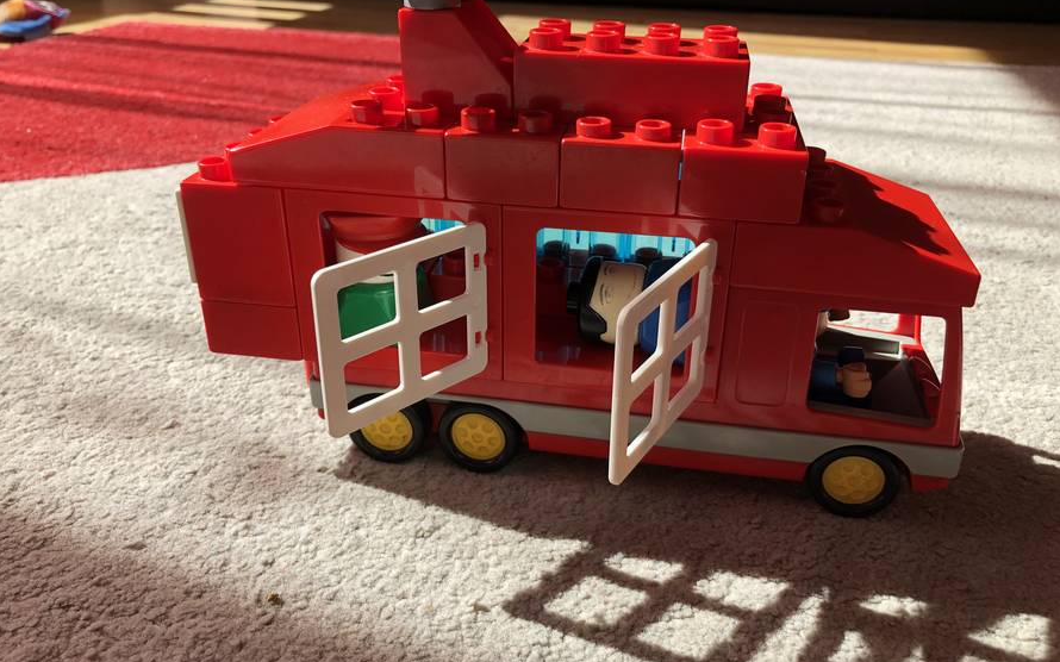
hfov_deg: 62.9
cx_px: 531
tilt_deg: -24.2
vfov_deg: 41.8
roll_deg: -0.4
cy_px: 296
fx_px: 867
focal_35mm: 30
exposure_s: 1/412
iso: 20
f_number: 1.8
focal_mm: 4
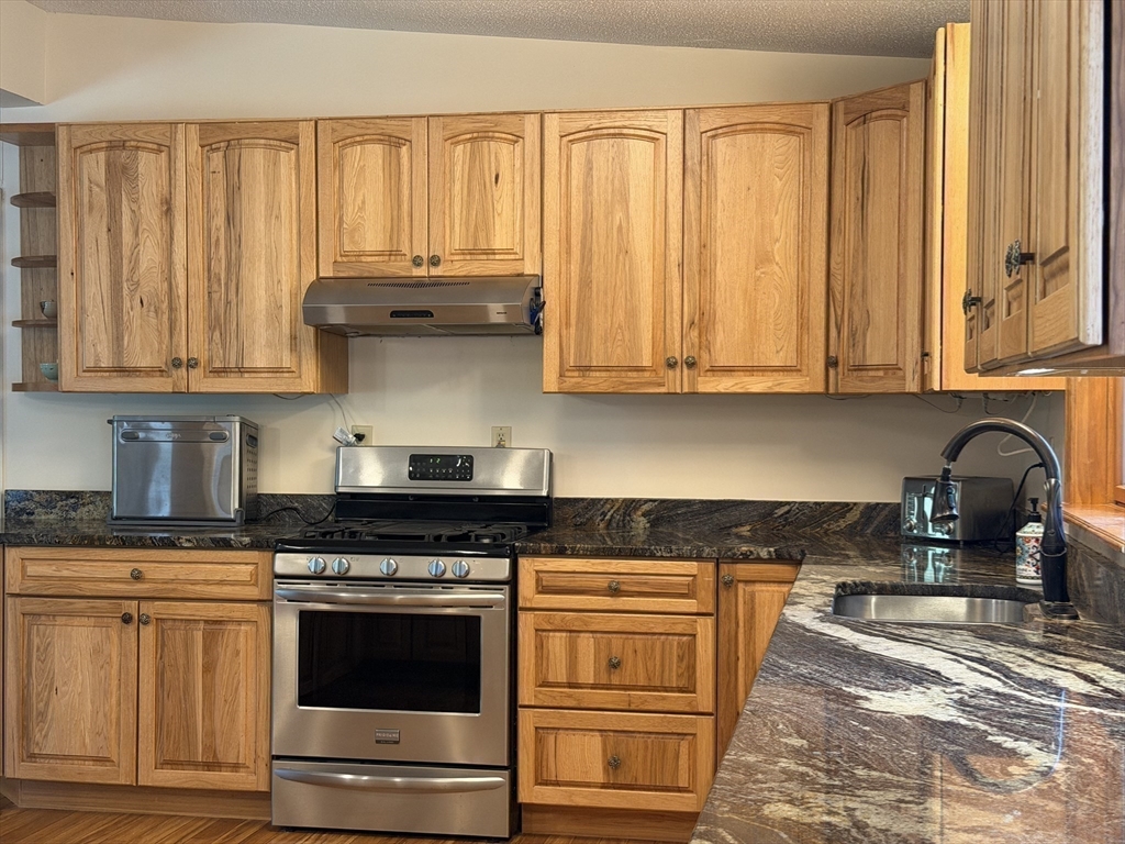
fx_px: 1560
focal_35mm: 48
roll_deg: -0.1
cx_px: 562
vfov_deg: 30.3
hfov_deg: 39.7
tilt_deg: -0.9
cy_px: 422
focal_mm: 6.76
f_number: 1.78
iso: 200
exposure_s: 1/40
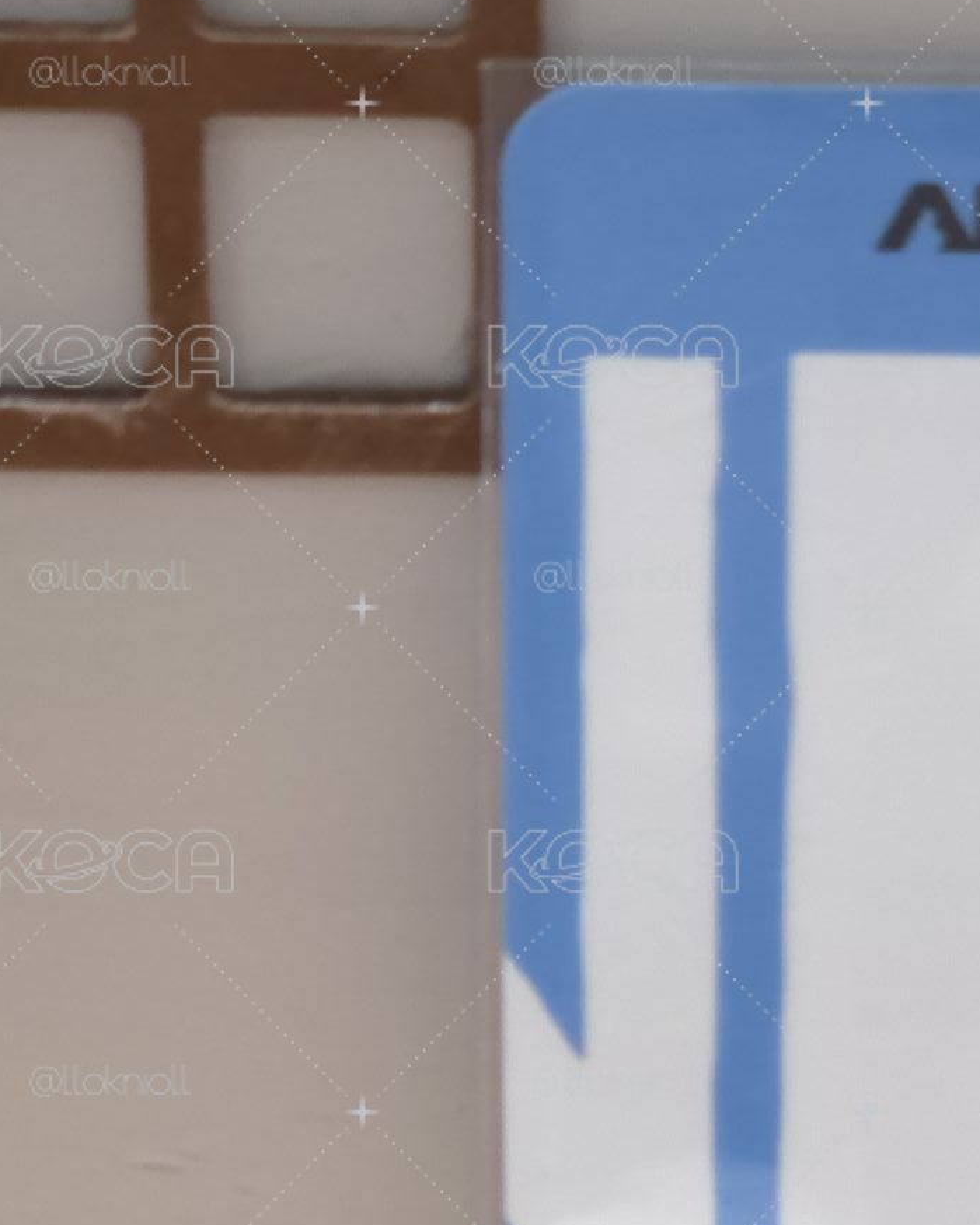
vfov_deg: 13.0
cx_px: 866
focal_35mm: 148
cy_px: 943
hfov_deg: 10.4
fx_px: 5367
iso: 200
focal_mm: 7
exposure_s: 1/30
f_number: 2.4
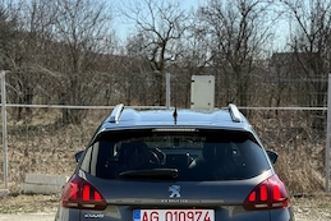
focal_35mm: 77
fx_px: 708
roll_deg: +0.5
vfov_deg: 17.6
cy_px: 165
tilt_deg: -5.8
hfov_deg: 26.3
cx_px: 179
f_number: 1.78
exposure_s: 1/5208
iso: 100
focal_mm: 6.76
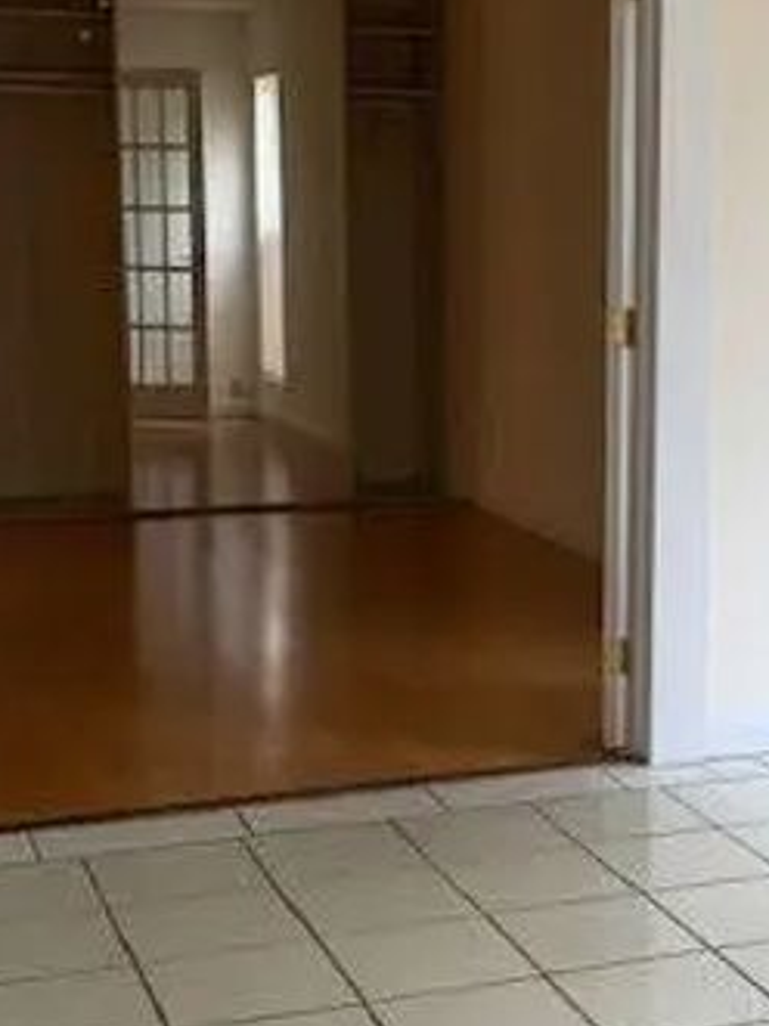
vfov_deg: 29.0
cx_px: 629
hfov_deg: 21.6
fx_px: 1986
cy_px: 525
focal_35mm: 67
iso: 64
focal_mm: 4.25
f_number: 1.8
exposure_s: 1/60
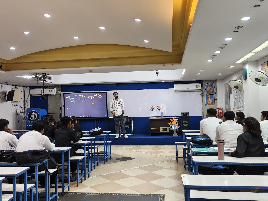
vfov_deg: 44.2
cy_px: 100
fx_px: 248
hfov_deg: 56.8
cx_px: 134
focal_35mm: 32
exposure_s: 1/50
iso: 461
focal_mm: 5.56
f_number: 1.88
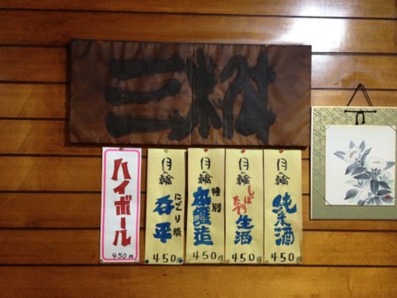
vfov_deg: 40.7
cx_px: 198
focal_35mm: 35
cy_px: 149
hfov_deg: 52.6
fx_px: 402
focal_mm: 4.28
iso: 640
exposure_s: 1/15
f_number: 2.4
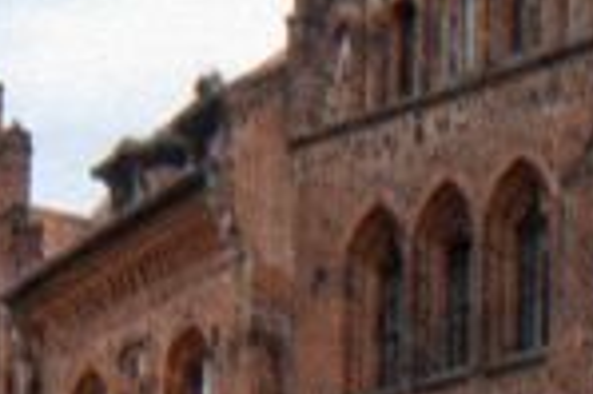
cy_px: 430
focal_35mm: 235
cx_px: 410
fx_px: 3867
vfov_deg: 5.8
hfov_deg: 8.8
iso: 400
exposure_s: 1/400
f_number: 8
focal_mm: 35
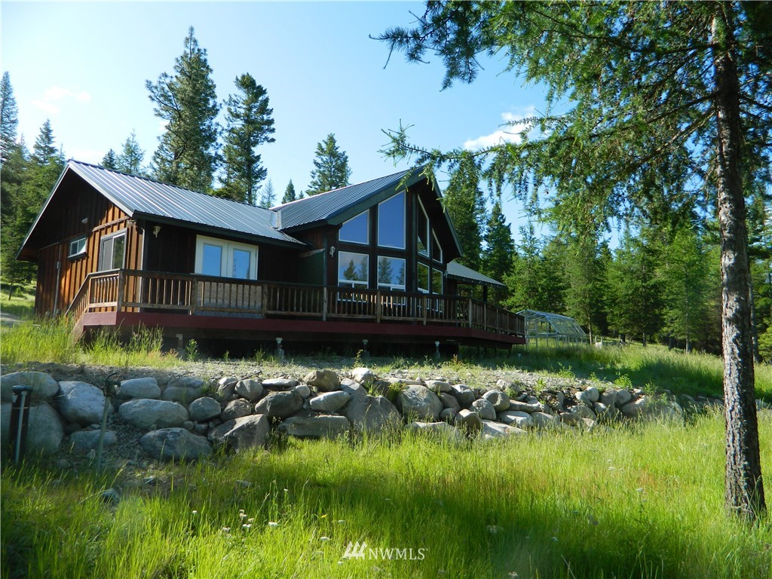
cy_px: 290
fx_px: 558
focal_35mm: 25
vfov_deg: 54.9
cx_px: 386
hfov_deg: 69.4
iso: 80
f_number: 3.1
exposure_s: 1/500
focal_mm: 4.5
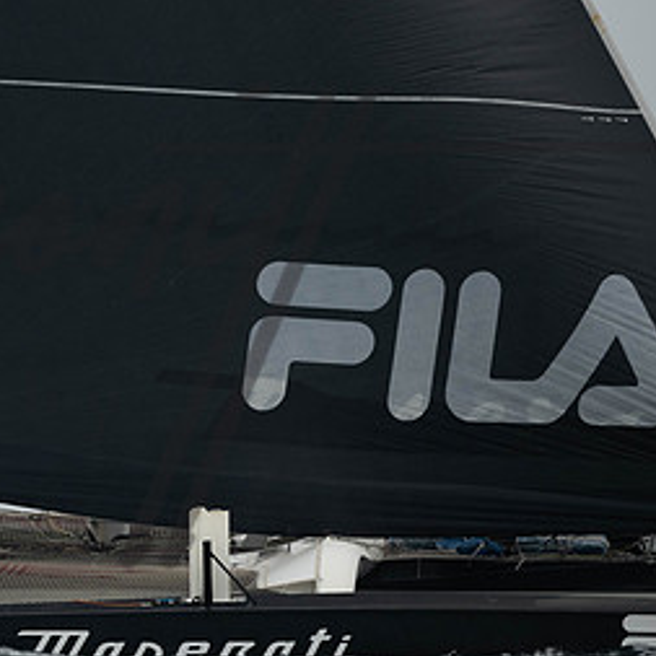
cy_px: 195
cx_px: -48
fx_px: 14215
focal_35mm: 663
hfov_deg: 2.6
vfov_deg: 2.6
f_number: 5.6
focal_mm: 310
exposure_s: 1/4000
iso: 500
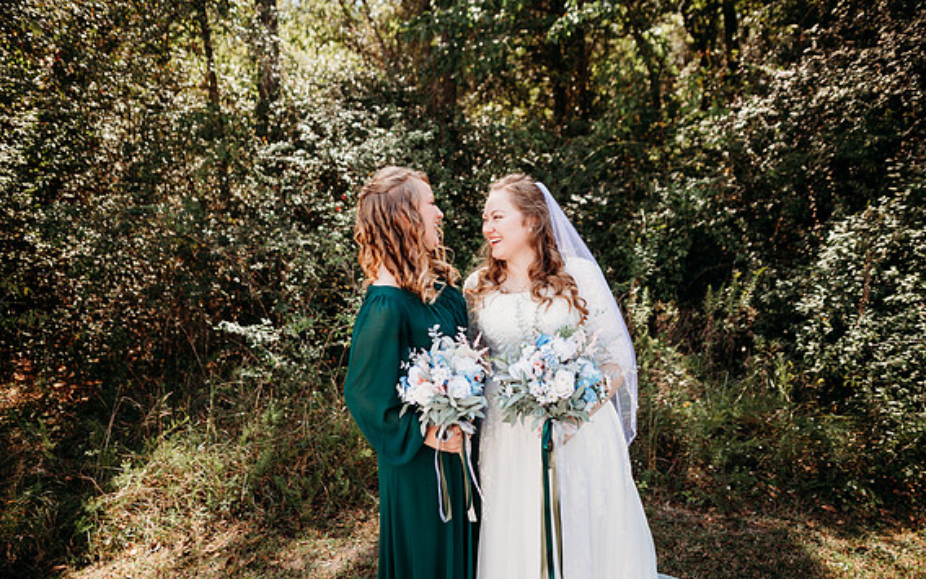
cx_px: 455
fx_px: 631
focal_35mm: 25
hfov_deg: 72.5
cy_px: 273
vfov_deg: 49.3
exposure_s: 1/800
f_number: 2.2
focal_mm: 24
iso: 100
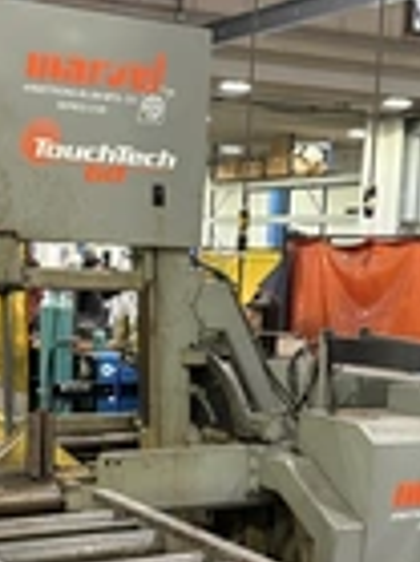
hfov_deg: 21.2
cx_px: 166
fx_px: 1118
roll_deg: -2.3
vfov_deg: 27.5
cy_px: 473
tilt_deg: -10.6
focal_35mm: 69
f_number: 1.78
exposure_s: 1/60
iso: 500
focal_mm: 6.76
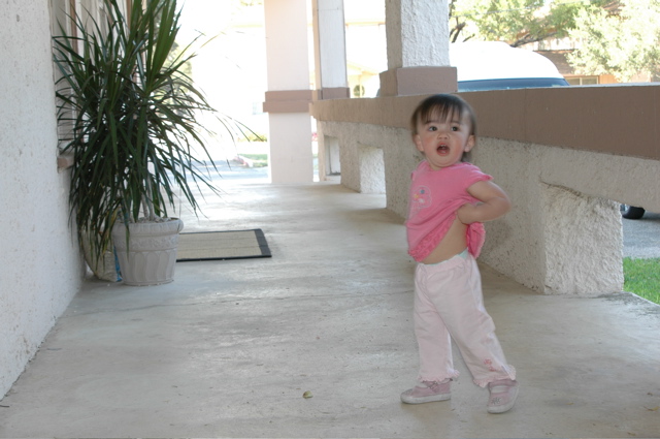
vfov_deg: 21.5
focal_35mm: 63
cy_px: 220
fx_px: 1154
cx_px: 330
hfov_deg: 31.9
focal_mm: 42
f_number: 6.3
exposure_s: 1/40
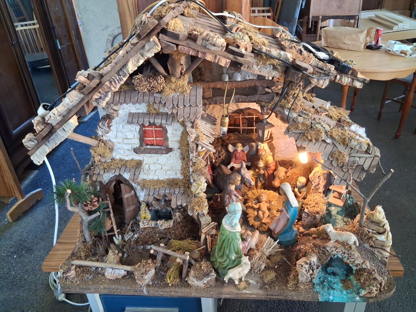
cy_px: 156
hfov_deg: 65.3
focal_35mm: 27
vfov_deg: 51.4
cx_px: 208
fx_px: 324
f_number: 1.8
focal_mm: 4
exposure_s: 1/33
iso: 640
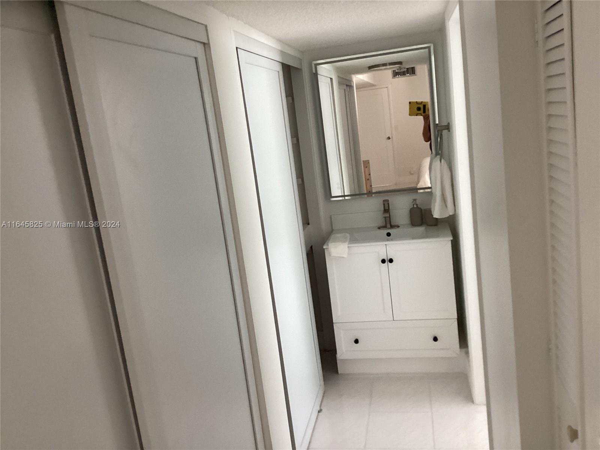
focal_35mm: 31
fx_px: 537
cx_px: 300
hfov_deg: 58.4
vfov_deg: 45.4
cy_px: 225
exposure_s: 1/60
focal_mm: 3.3
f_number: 2.4
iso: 250
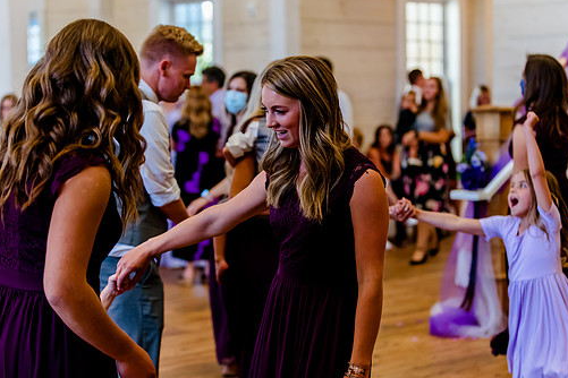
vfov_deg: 16.9
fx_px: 1278
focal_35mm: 81
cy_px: 180
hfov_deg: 25.1
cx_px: 293
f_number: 2.8
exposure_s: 1/640
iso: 2500
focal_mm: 70
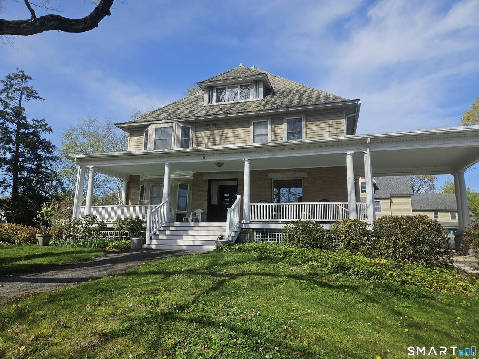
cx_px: 240
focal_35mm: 23
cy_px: 180
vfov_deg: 58.9
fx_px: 318
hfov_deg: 73.9
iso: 25
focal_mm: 5.4
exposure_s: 1/1989
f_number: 1.8
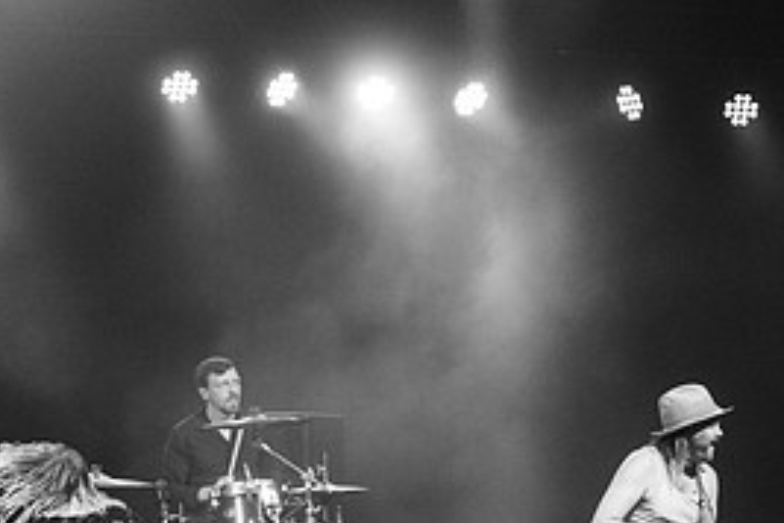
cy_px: 579
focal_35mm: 182
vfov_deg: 7.5
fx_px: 3963
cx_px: 71
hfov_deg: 11.2
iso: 2500
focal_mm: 80
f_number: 3.2
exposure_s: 1/400
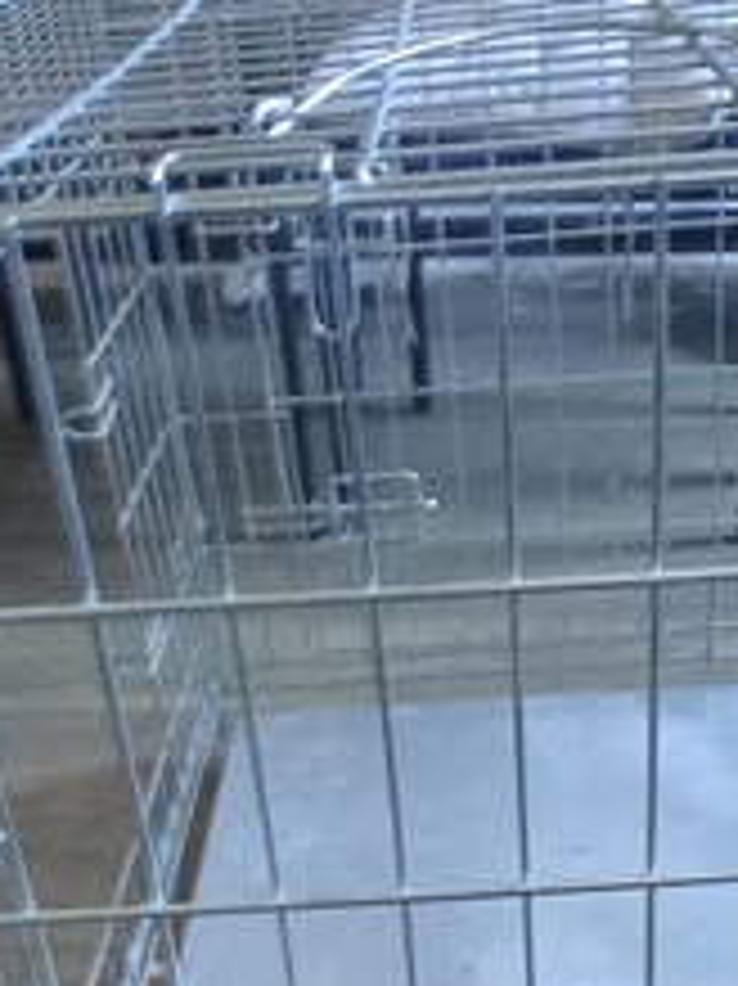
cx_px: 493
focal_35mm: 56
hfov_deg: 25.9
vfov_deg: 32.7
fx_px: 1593
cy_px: 880
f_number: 1.8
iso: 1198
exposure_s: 1/20
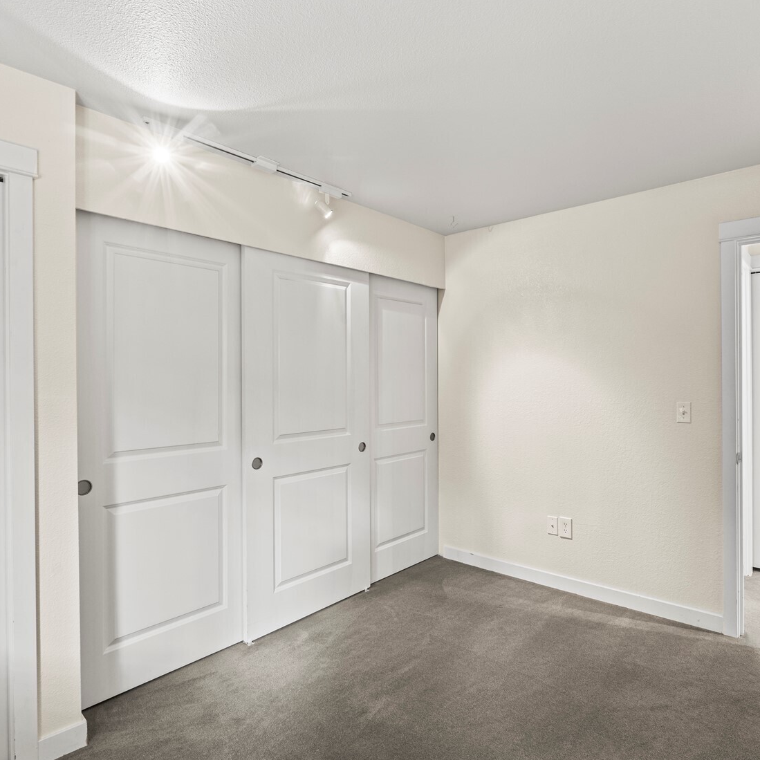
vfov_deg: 72.1
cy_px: 383
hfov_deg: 71.7
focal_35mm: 21
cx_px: 436
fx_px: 522
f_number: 9.5
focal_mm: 16
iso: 320
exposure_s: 4
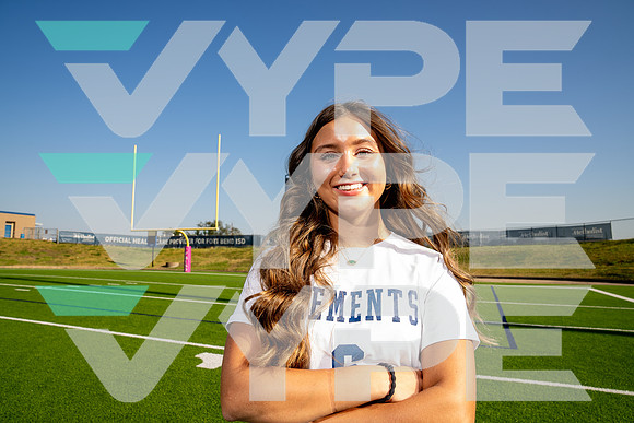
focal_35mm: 24
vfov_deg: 53.2
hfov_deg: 73.7
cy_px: 212
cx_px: 317
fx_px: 423
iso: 50
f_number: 7.1
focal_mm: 24
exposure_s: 1/125
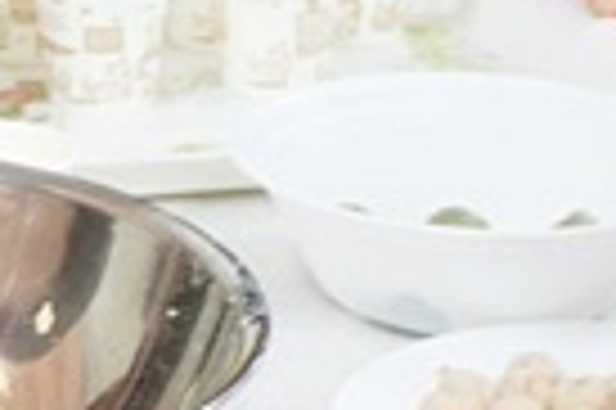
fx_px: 3741
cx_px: -72
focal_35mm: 219
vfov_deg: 6.0
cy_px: -556
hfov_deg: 9.3
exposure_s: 1/60
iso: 640
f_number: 4.5
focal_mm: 25
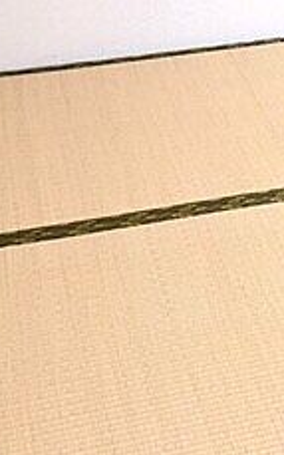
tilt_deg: -40.0
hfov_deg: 14.5
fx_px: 1029
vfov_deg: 24.2
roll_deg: +0.2
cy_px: 411
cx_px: 445
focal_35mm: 83
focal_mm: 3.99
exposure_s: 1/50
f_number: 1.8
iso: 25
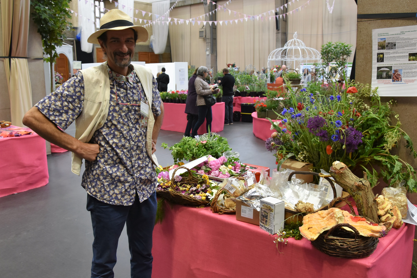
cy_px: 131
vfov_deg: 41.1
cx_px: 211
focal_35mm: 32
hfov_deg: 58.7
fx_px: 371
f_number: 5
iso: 800
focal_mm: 18
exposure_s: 1/100
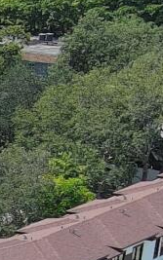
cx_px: -790
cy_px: 607
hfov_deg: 3.5
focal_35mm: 332
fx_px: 2358
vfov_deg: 6.1
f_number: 2.8
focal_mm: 10.57
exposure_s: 1/867
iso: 100
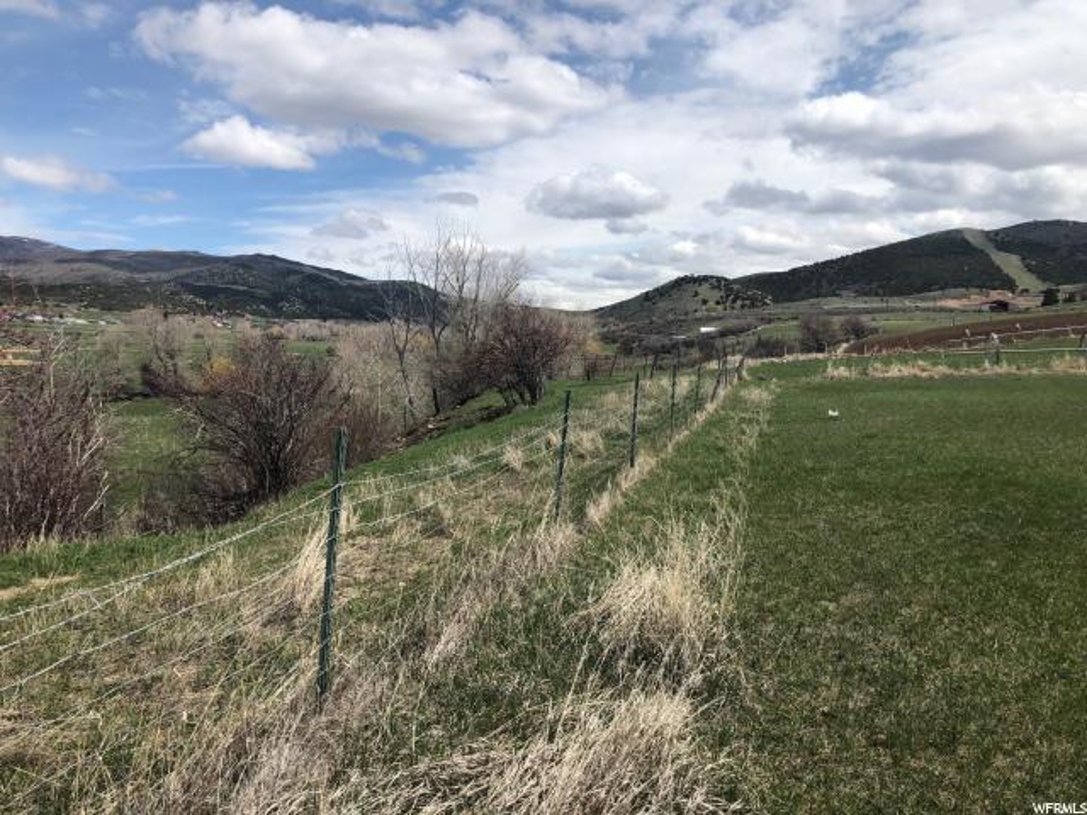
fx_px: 879
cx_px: 544
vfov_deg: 49.7
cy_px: 408
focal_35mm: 28
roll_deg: -1.4
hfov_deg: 63.4
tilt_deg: -5.5
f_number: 1.8
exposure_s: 1/3745
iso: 20
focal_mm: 3.99
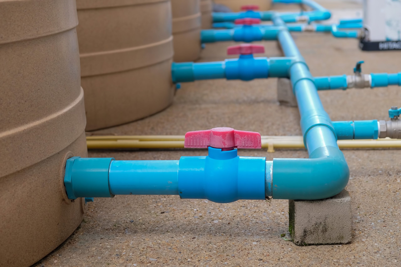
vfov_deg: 23.0
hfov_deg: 33.9
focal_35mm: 59
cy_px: 134
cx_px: 200
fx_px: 657
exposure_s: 1/105
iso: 800
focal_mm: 39
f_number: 3.6
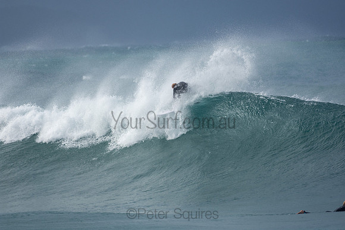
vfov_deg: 1.9
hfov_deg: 2.9
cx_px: 172
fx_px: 6901
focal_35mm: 720
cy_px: 115
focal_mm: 480
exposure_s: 1/800
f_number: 5.6
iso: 140
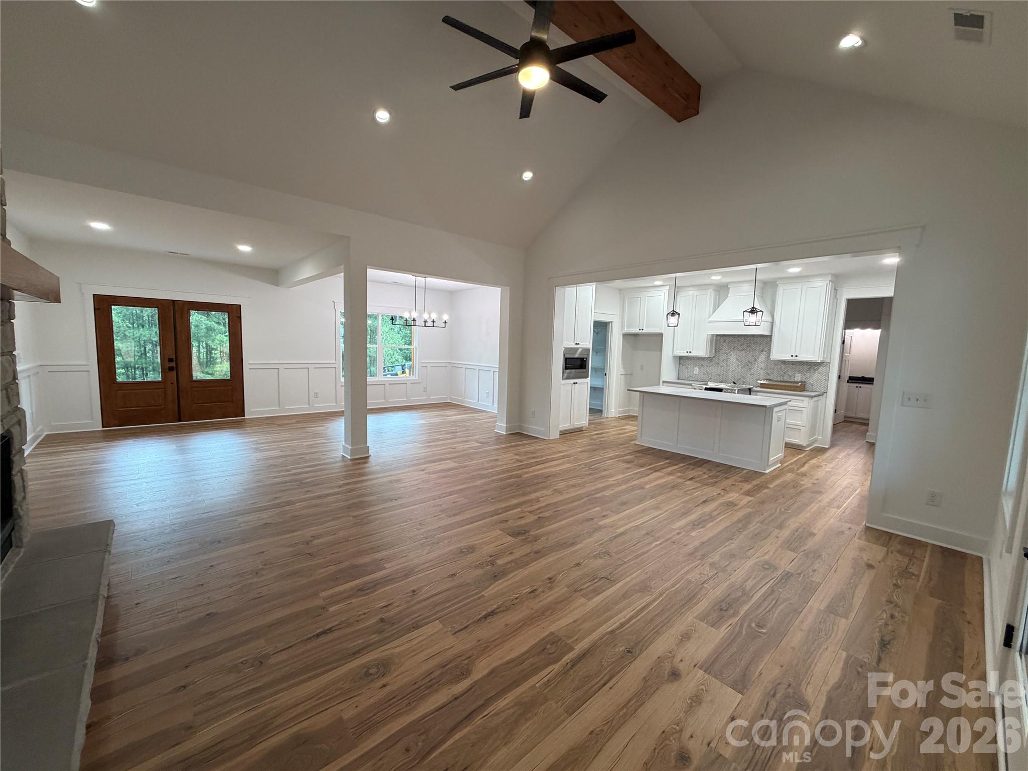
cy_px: 386
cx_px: 514
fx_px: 416
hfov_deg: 102.1
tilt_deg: -5.6
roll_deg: -1.7
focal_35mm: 14
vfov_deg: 85.7
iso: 320
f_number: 2.2
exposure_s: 1/120
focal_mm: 2.22
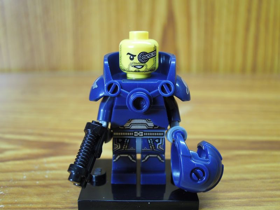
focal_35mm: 40
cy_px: 105
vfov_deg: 36.0
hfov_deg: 46.8
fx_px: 324
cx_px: 140
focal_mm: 7.2
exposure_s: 1/25
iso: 160
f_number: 2.6
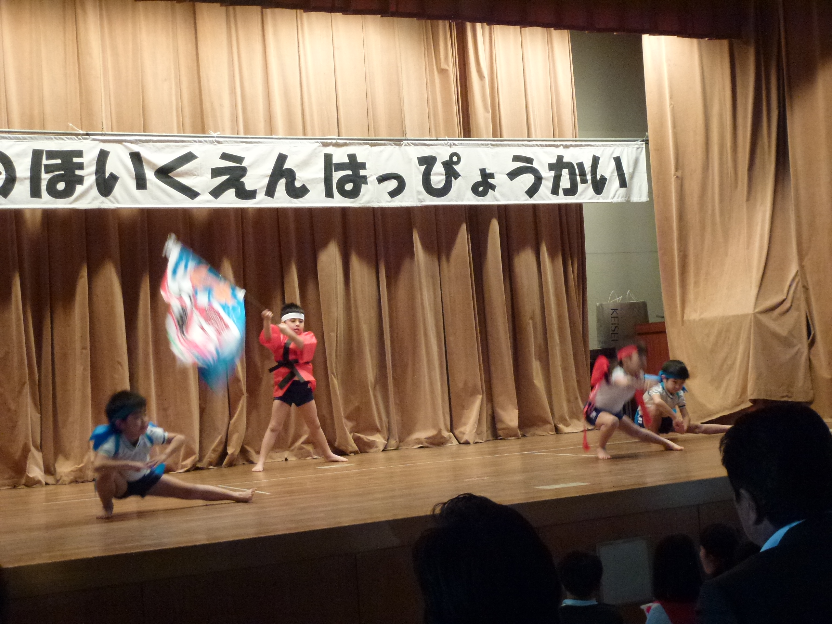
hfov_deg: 36.8
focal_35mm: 52
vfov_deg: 28.0
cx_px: 416
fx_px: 1250
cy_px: 312
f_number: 4.3
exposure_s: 1/30
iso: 400
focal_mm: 9.4
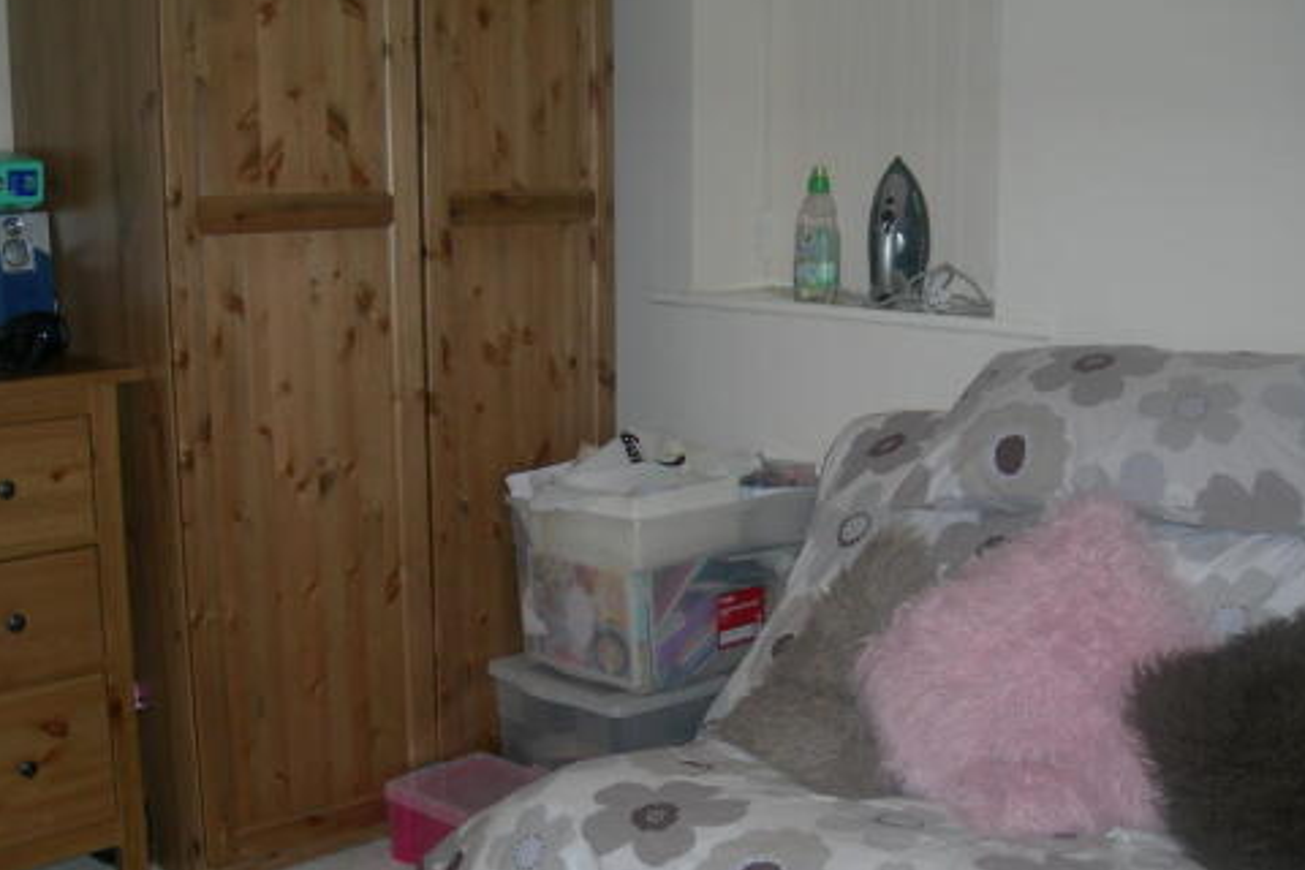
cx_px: 651
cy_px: 572
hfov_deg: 41.1
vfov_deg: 27.9
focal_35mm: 48
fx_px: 1740
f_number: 2.8
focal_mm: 7.8
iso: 69
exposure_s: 1/60.1
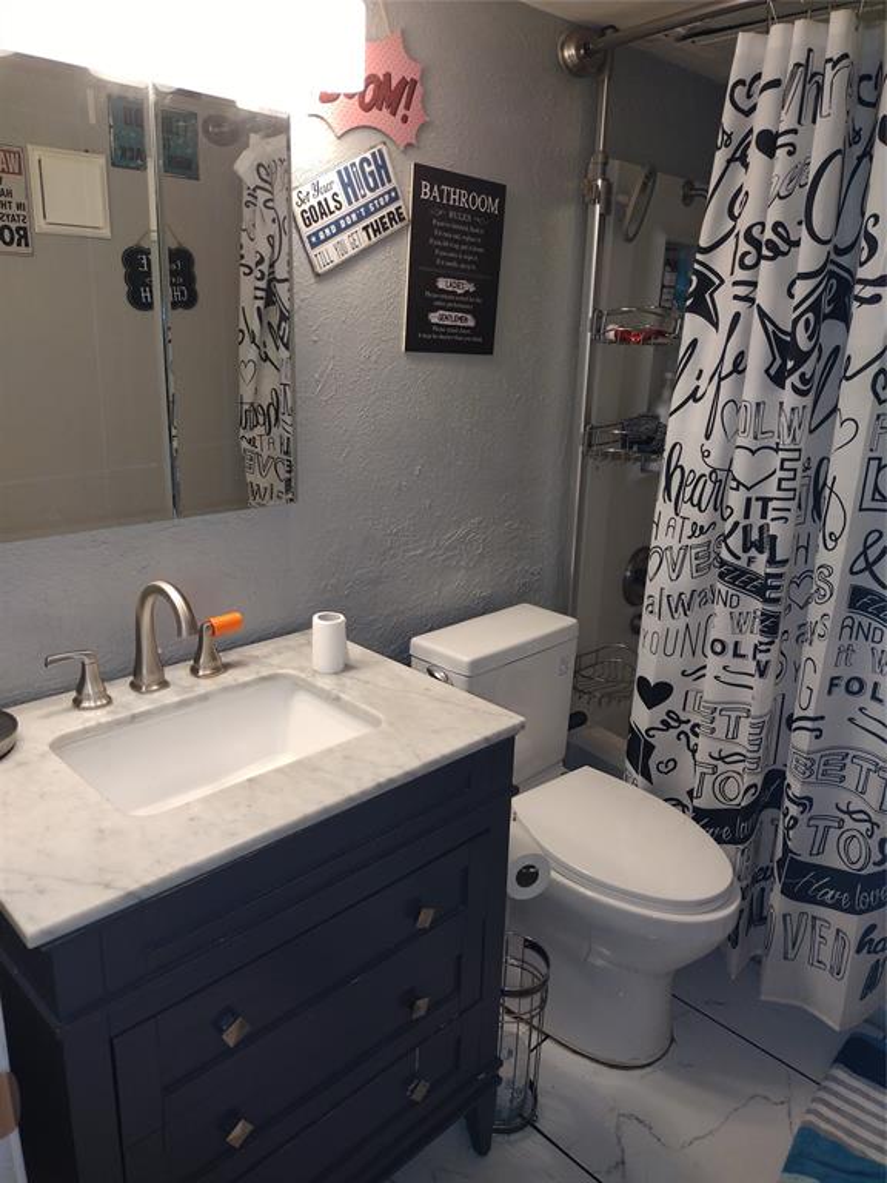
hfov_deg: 51.4
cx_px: 444
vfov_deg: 65.3
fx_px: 922
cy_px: 592
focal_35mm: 27
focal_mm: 4.71
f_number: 1.7
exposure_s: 1/60
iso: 159
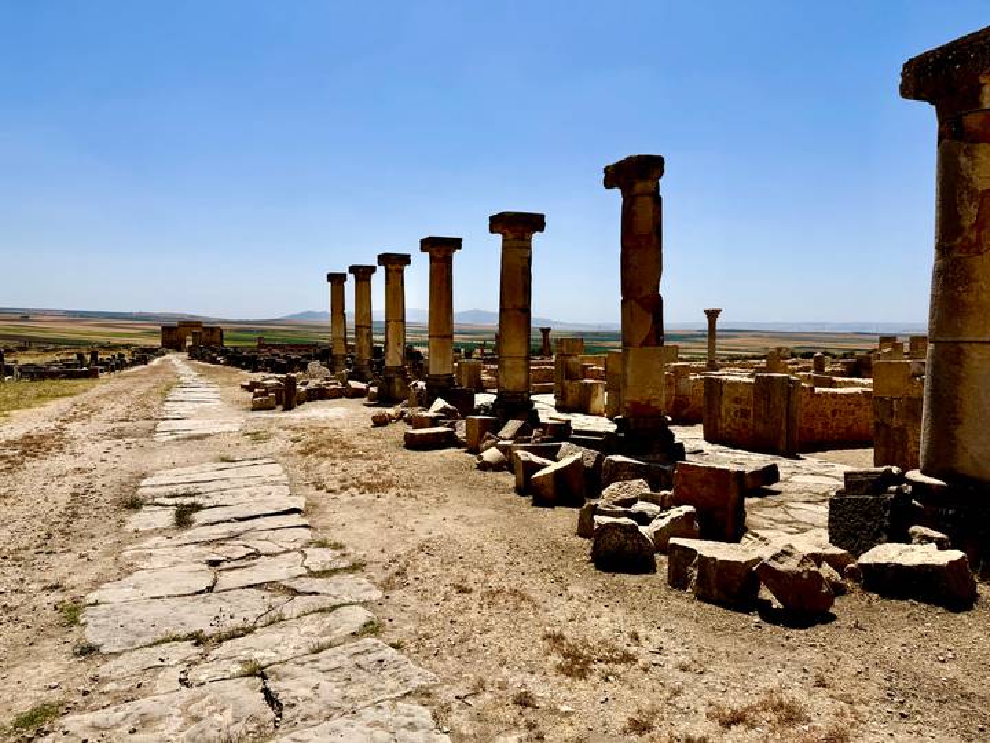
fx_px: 686
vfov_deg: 56.8
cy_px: 372
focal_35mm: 24
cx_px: 495
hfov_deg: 71.6
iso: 80
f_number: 1.78
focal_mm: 6.76
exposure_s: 1/11905
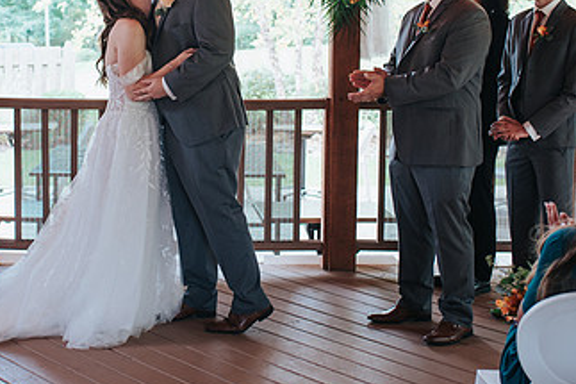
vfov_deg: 18.6
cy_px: 128
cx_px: 164
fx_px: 1167
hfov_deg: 27.4
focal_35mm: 73
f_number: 3.2
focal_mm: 35
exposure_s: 1/125
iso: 220
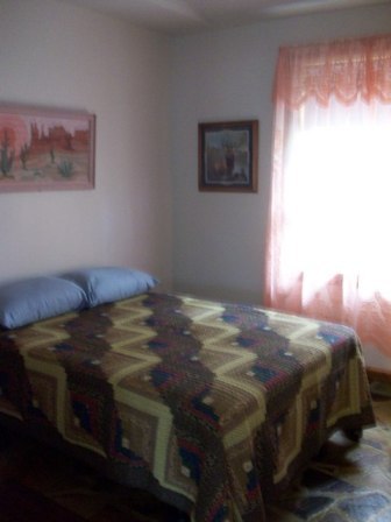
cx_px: 196
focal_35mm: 34
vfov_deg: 54.0
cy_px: 261
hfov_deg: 41.8
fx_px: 512
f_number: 2.8
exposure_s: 1/4.78
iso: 160
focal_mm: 5.7
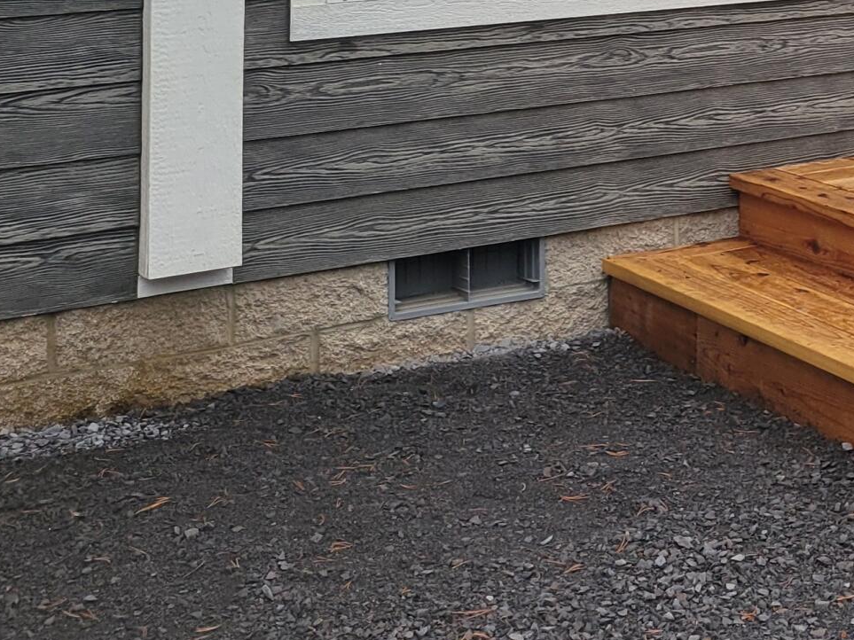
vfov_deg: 16.6
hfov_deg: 22.4
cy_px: -322
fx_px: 1998
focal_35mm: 81
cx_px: 995
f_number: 1.8
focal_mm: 5.4
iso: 40
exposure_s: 1/732
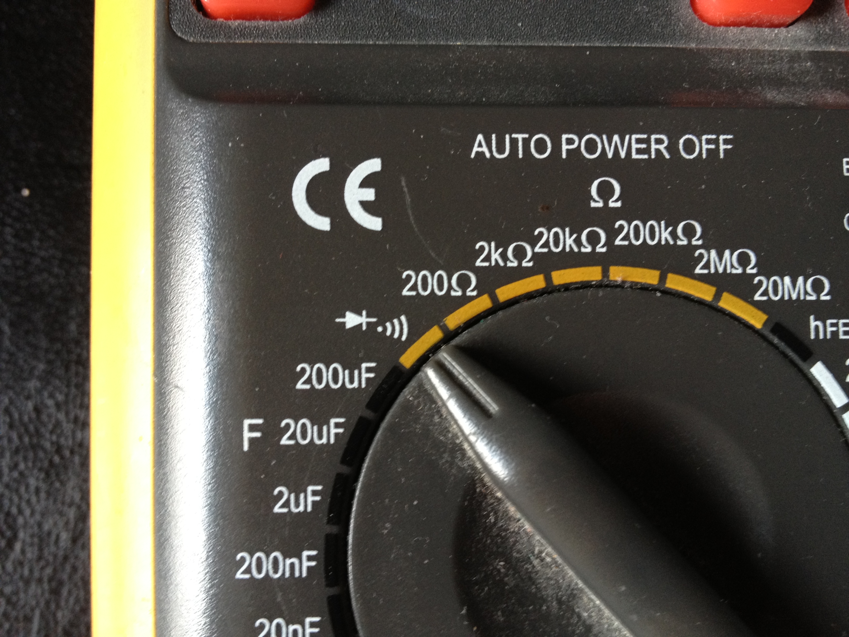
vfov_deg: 40.7
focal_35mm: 35
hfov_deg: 52.6
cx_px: 424
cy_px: 318
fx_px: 858
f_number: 2.4
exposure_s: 1/20
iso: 125
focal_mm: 4.28
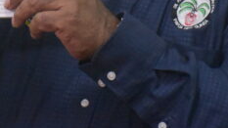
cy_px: -88
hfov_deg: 6.7
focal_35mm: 321
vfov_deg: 3.8
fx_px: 1940
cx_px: 94
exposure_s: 1/60
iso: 5000
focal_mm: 62
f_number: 5
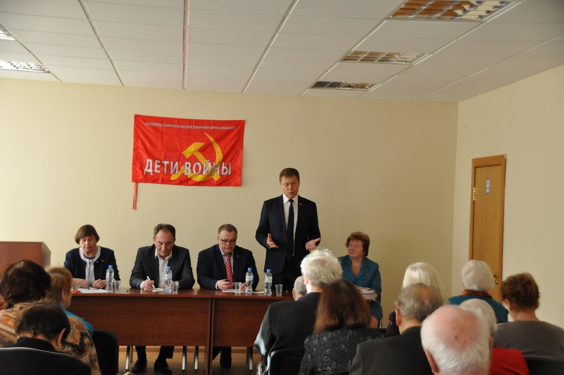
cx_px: 282
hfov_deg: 30.5
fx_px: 1033
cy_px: 188
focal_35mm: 66
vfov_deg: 20.6
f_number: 5.6
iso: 1000
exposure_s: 1/125
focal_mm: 44
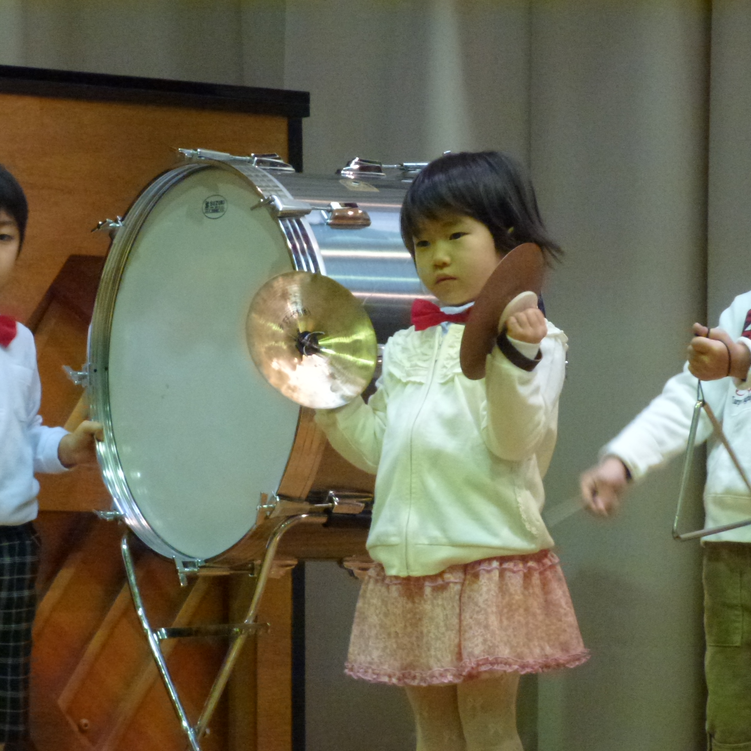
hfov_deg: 6.4
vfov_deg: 6.4
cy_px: 376
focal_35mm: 274
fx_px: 6725
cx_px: 415
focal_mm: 41.5
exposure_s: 1/20
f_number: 5.6
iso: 800
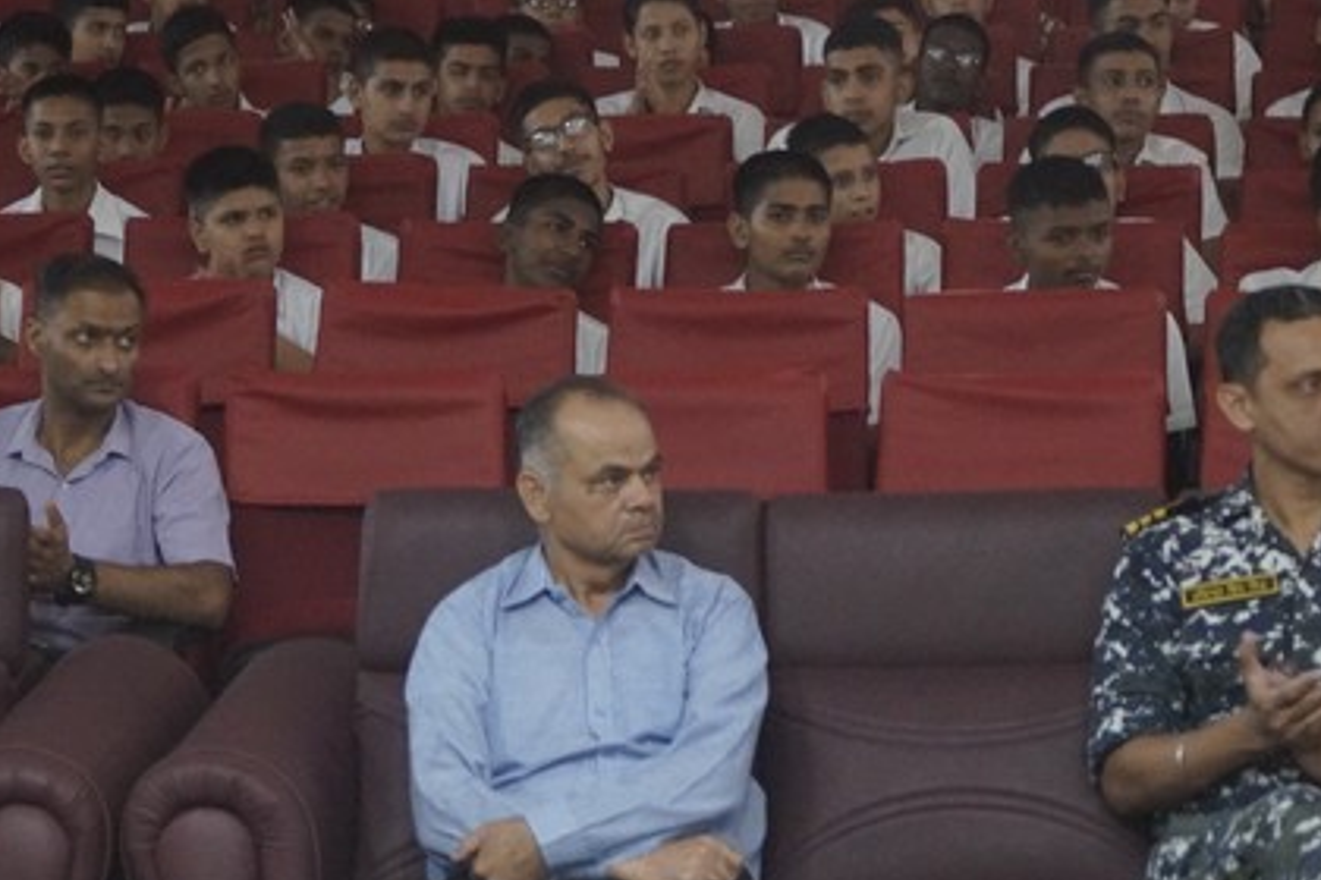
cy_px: 327
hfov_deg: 13.7
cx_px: 469
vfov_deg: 9.1
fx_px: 5504
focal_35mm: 150
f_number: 4
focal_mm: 60
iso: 3200
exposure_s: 1/50
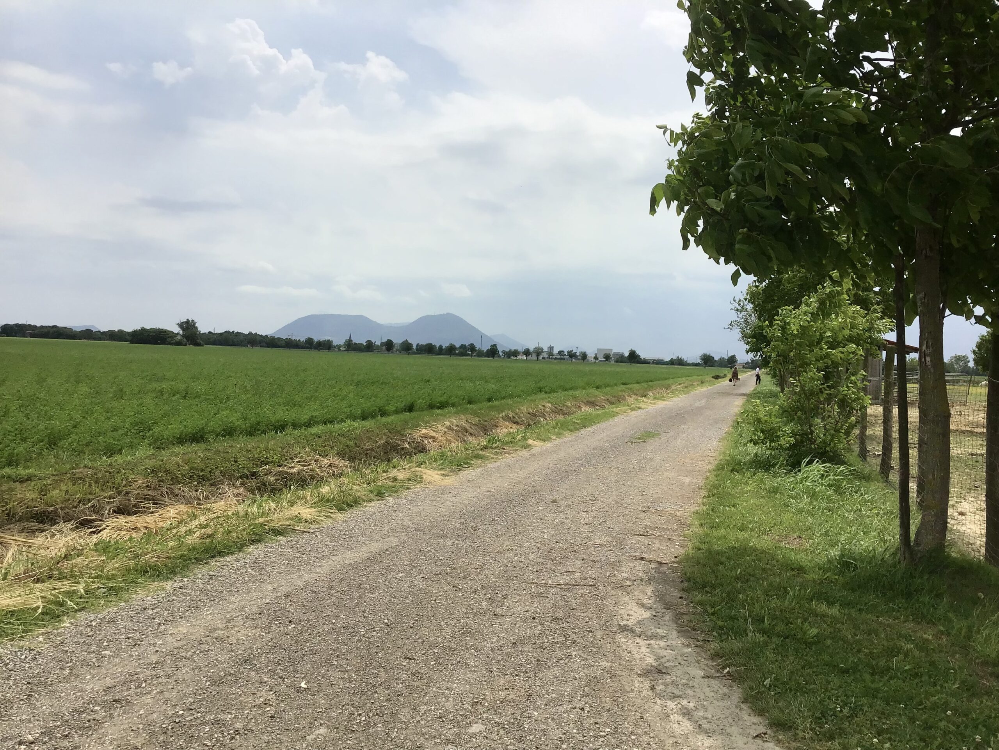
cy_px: 375
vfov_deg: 45.4
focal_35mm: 31
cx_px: 500
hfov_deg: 58.4
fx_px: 895
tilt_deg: -1.9
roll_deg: -1.1
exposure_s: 1/2915
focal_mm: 3.3
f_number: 2.4
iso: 25
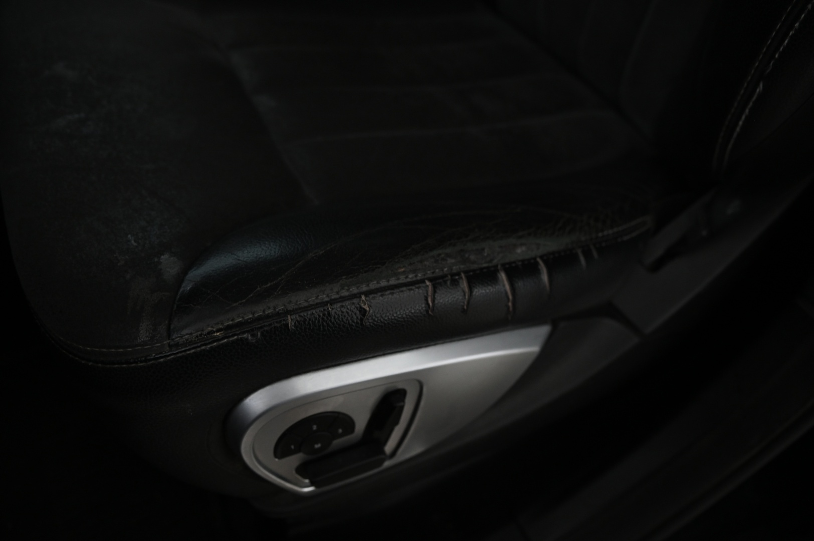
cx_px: 407
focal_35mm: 30
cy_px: 270
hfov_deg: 62.0
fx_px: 678
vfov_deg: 43.5
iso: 2000
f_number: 4
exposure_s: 1/40
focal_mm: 30
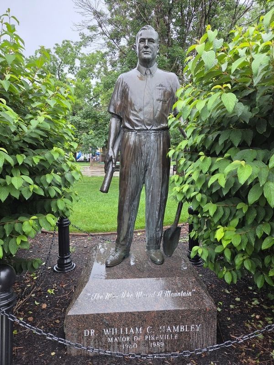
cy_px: 182
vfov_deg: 73.9
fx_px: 243
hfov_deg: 58.9
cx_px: 137
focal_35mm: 23
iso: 40
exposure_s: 1/120
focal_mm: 5.4
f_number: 1.8
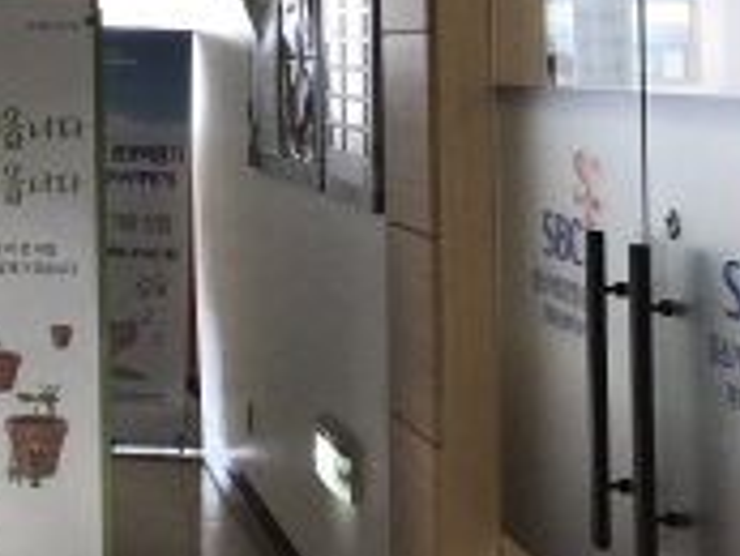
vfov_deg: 17.6
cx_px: -60
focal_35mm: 81
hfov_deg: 22.8
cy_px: -45
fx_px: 1733
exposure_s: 1/30
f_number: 1.8
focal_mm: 3.99
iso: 25
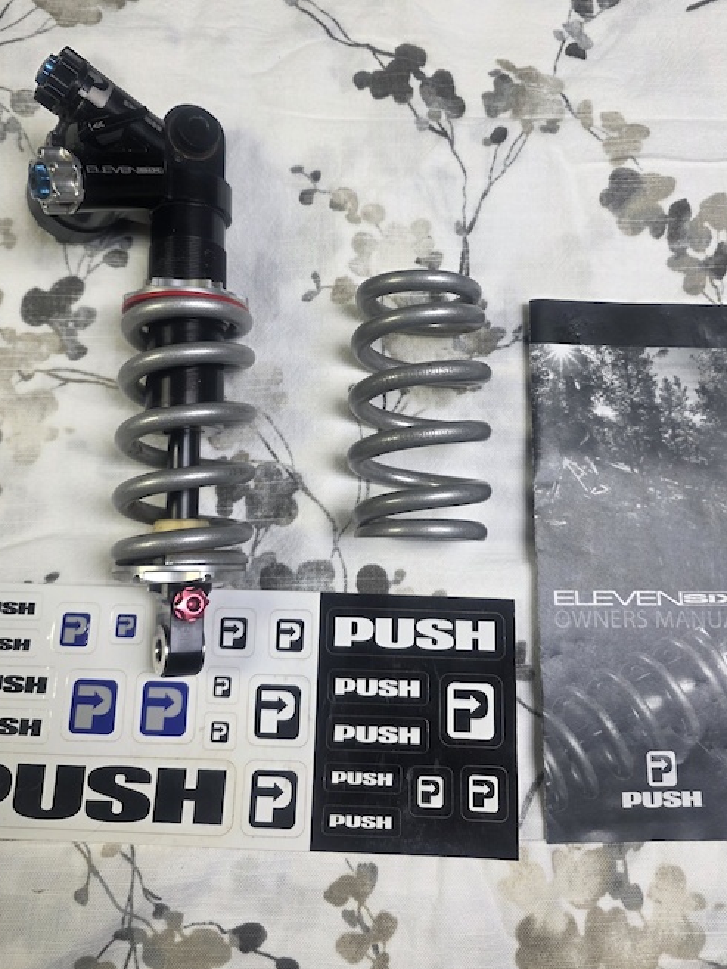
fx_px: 784
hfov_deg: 49.8
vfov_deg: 63.2
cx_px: 361
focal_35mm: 28
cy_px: 425
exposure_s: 1/120
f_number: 1.7
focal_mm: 6.3
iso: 80
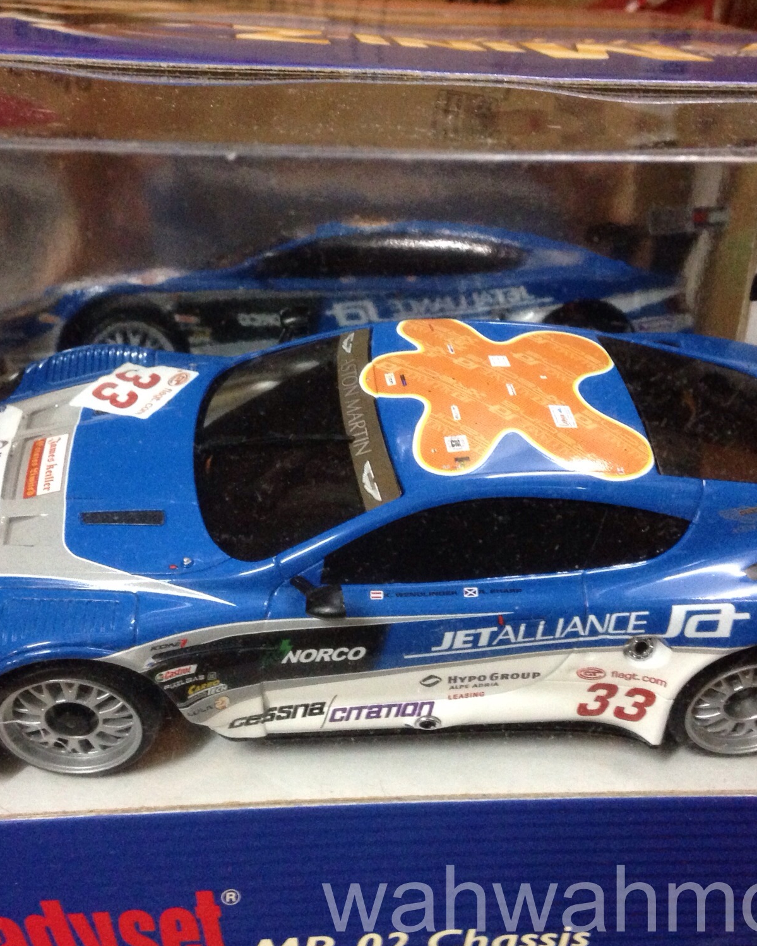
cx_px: 371
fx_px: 1232
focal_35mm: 44
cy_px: 472
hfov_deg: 34.1
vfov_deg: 42.0
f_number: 2.4
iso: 500
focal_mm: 4.13
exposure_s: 1/15
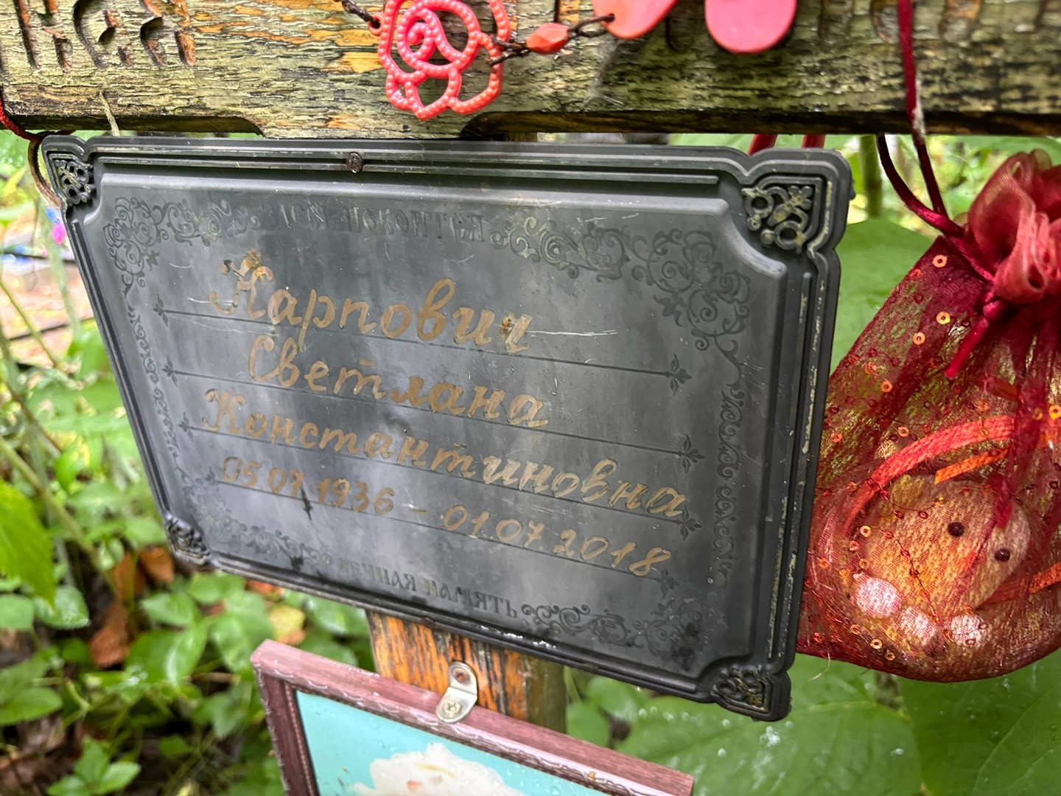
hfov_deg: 67.3
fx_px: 797
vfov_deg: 53.1
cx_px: 530
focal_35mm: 26
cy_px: 398
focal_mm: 5.96
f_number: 1.6
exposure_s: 1/60
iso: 250
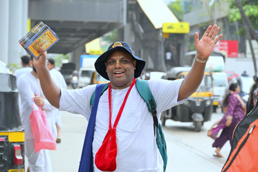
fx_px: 788
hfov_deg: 18.6
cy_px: 86
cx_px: 129
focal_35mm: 110
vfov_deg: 12.5
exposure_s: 1/250
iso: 500
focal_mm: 110
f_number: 6.3
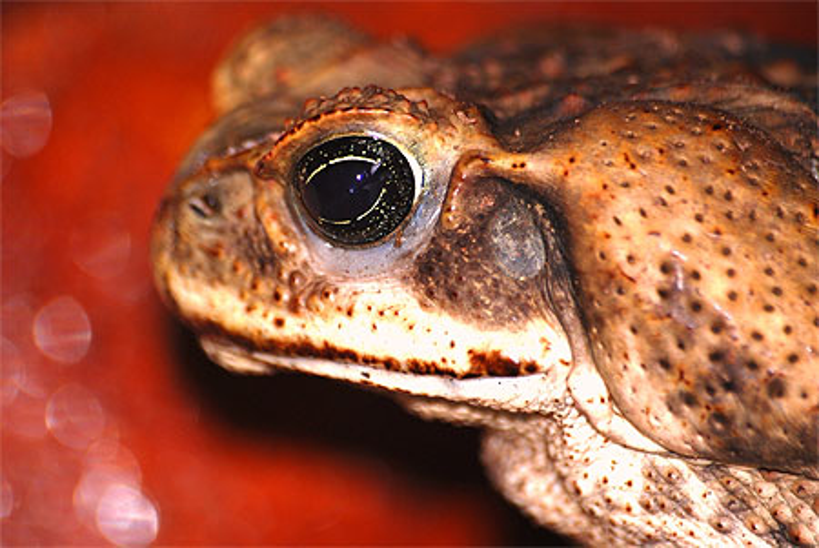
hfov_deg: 4.6
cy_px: 274
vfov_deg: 3.1
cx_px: 410
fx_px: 10247
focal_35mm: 450
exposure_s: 1/60
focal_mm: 300
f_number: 5.6
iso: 200
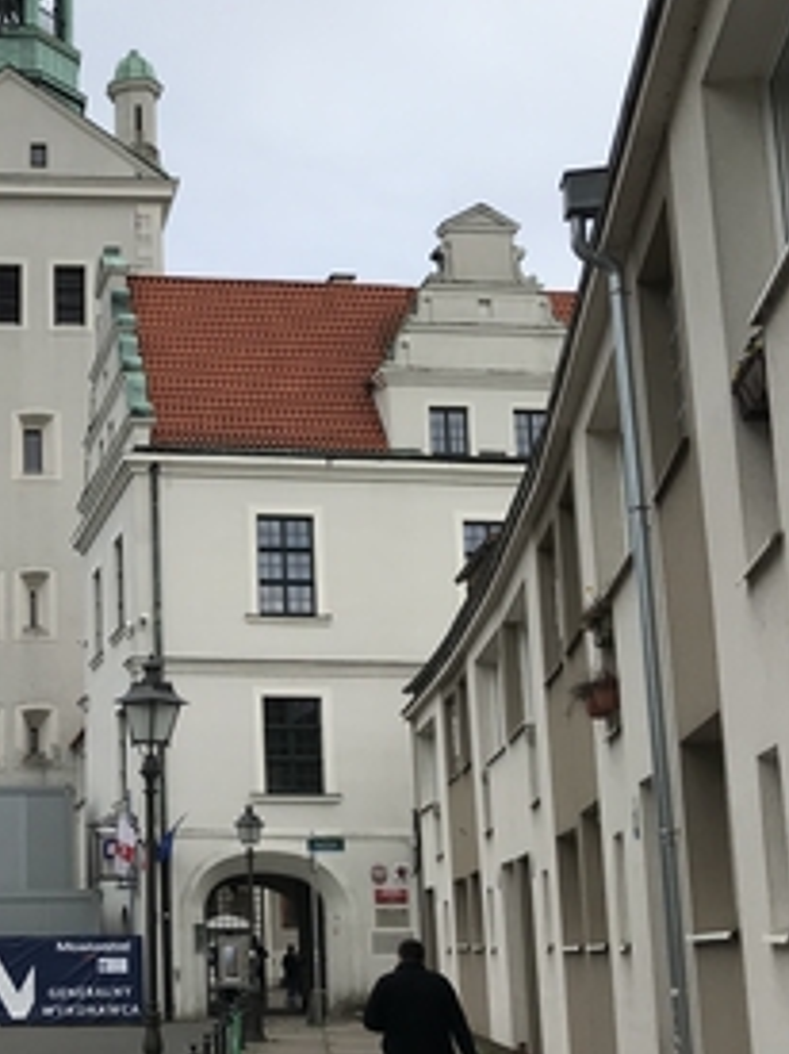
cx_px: 50
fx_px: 1703
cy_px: 573
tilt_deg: +13.2
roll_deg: +0.0
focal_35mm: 56
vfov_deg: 34.3
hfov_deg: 25.1
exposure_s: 1/2660
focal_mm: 3.99
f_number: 1.8
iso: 20
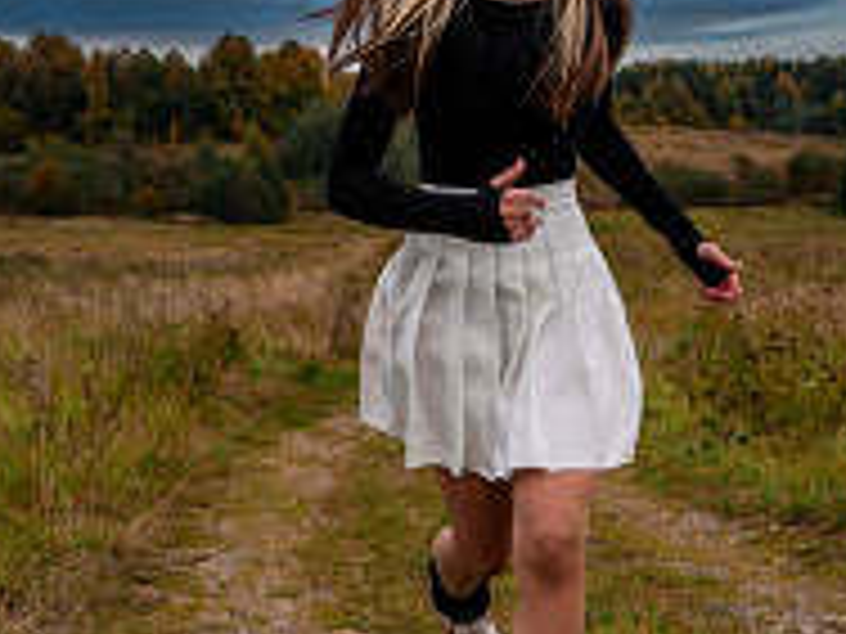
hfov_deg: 23.5
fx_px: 2028
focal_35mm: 83
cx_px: 468
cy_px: 283
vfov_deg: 17.8
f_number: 4
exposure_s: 1/250
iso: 160
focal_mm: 31
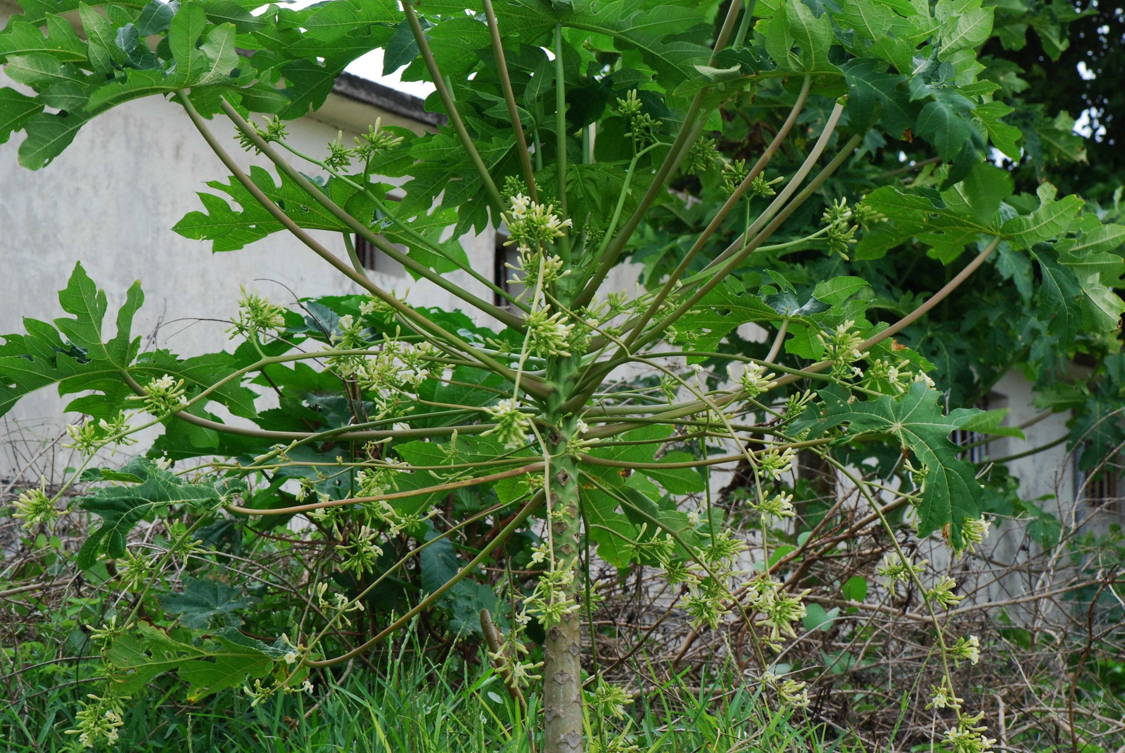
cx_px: 562
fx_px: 4927
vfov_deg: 8.7
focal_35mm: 158
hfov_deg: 13.0
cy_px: 376
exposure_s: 1/100
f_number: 10
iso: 500
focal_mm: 105
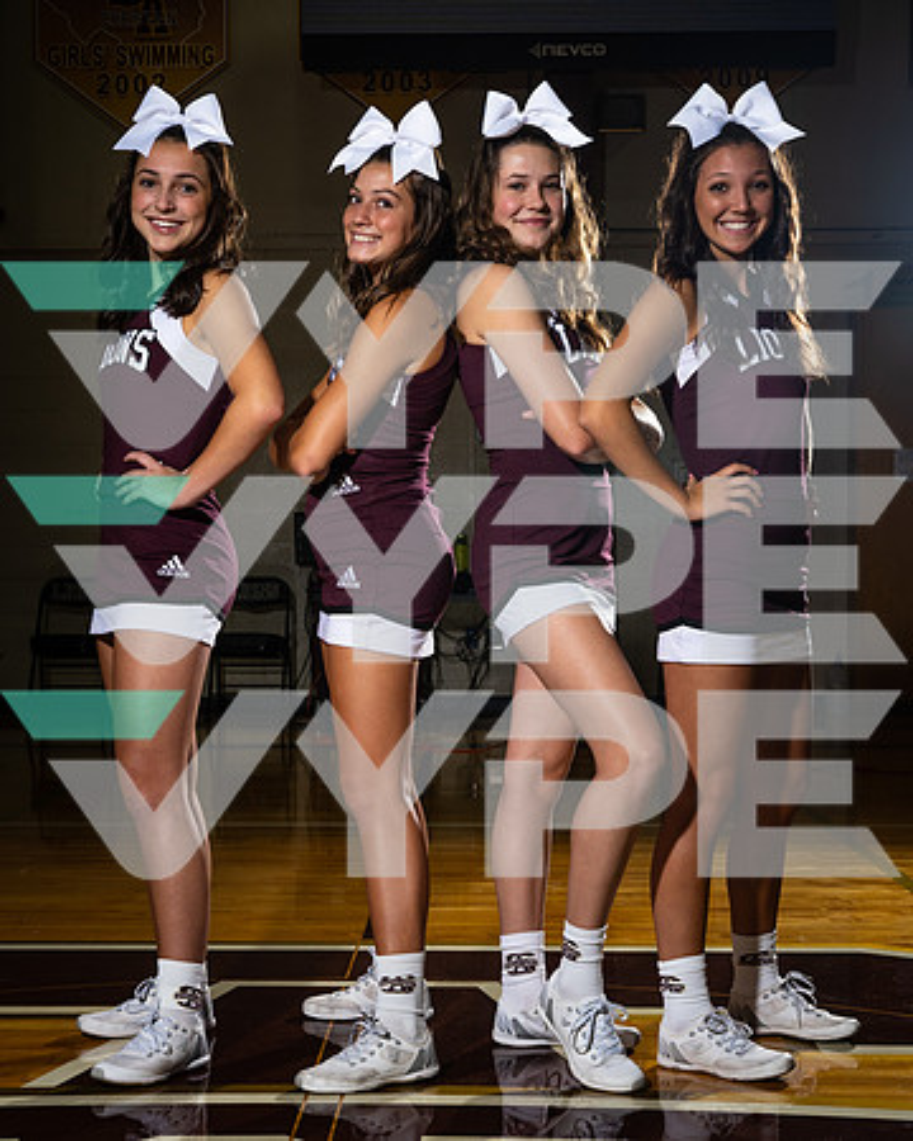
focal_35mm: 62
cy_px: 600
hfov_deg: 24.5
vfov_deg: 30.4
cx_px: 420
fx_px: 2101
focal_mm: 42
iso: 100
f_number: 8
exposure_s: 1/125
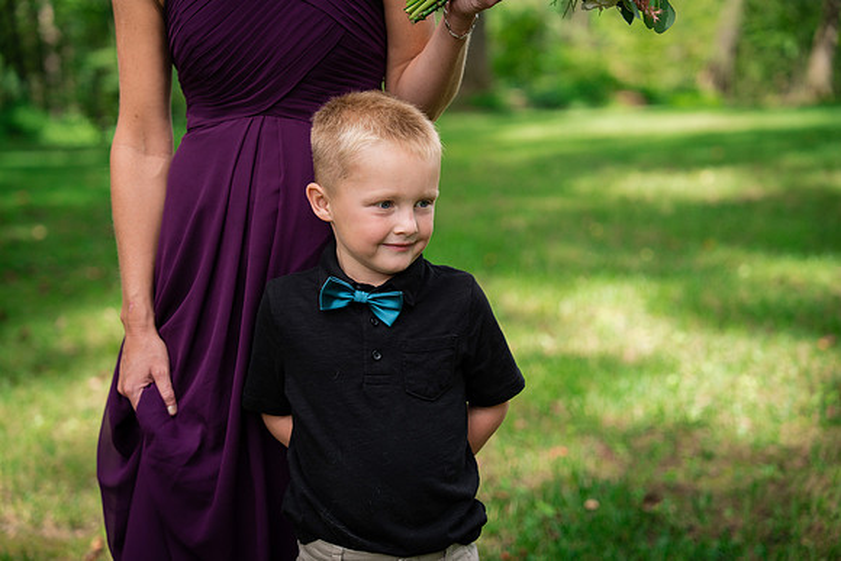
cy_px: 280
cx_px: 420
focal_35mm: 70
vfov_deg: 19.5
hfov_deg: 28.8
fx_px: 1636
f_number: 2.8
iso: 160
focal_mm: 70
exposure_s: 1/320
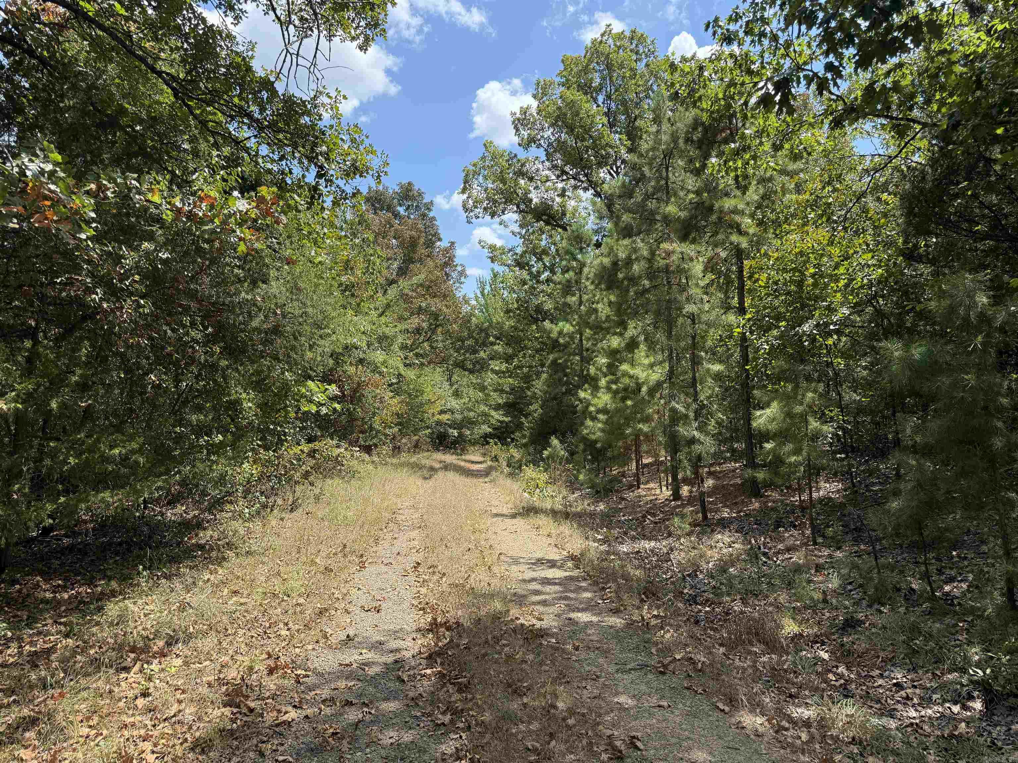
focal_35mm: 24
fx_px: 706
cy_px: 382
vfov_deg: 56.8
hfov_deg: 71.6
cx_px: 509
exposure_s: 1/1949
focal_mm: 6.76
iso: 100
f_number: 1.78
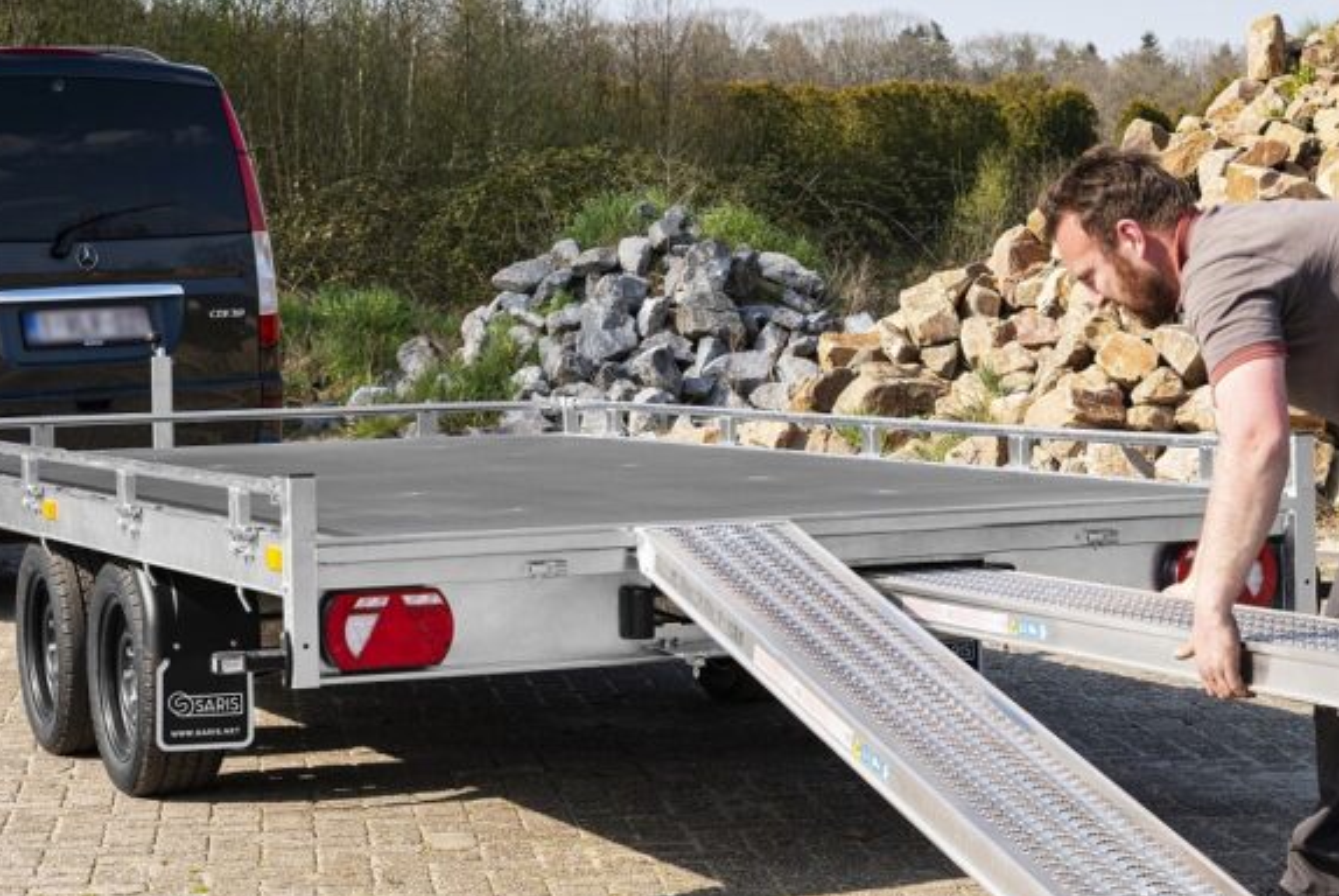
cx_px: 767
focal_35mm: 82
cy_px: 497
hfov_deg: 24.7
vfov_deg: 16.7
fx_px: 3053
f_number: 8
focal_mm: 46
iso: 250
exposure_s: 1/400
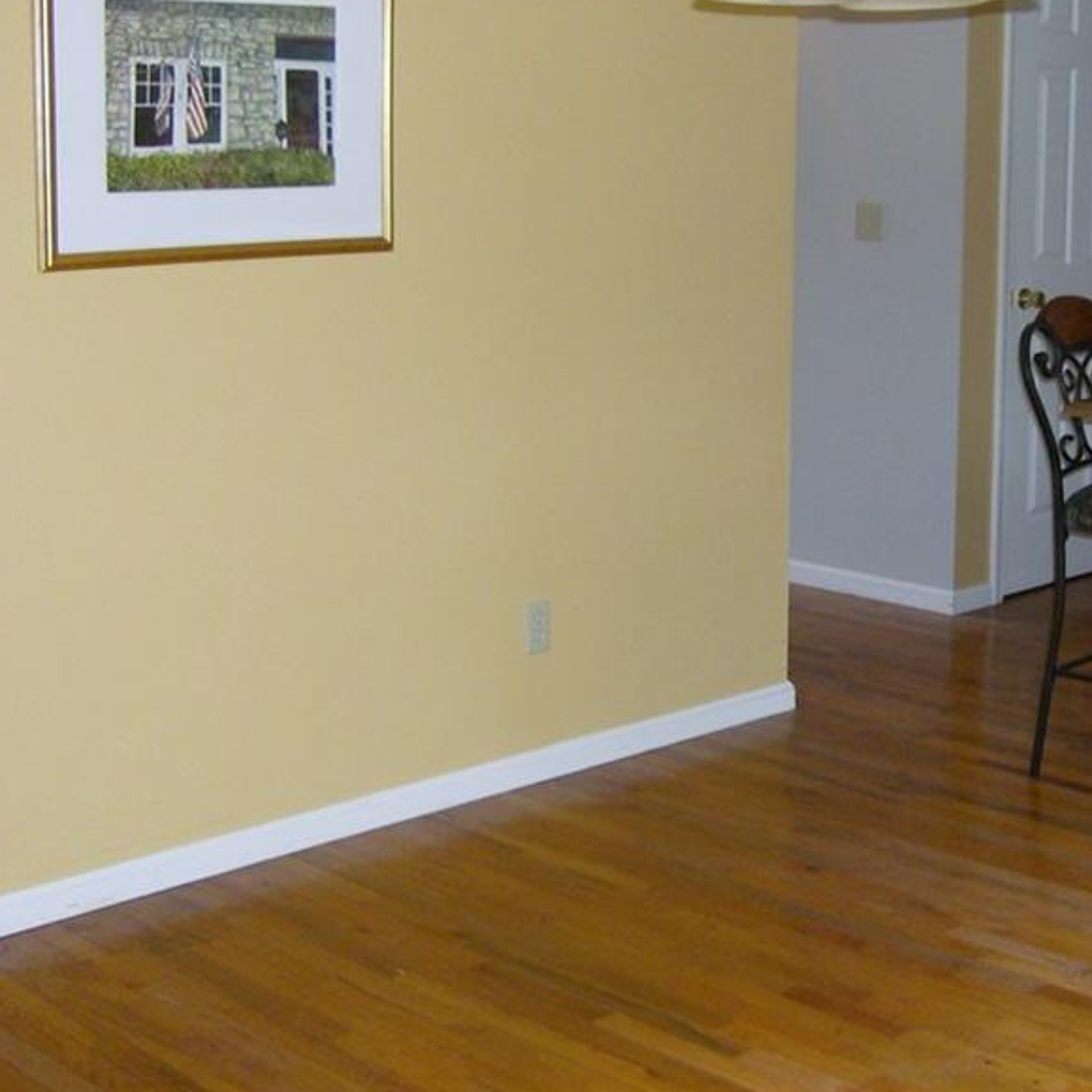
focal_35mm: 56
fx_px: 1999
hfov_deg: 29.9
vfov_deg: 30.5
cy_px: 484
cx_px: 855
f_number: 2.8
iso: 200
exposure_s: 1/60
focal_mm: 6
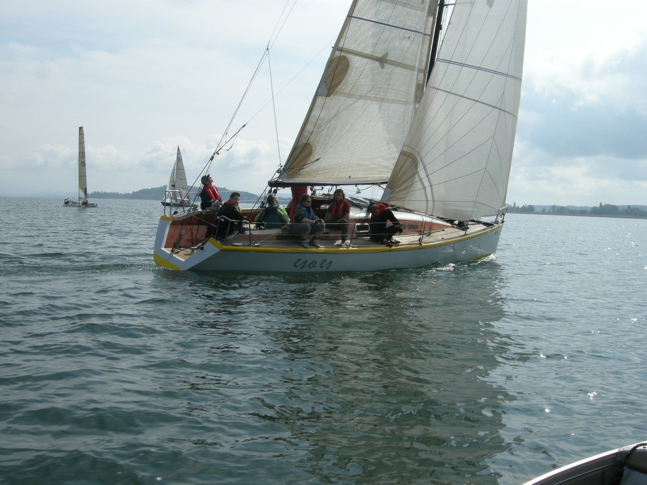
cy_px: 242
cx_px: 324
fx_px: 748
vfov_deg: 36.0
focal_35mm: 40
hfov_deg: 46.8
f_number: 6.4
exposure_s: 1/294
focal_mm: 8.5
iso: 64
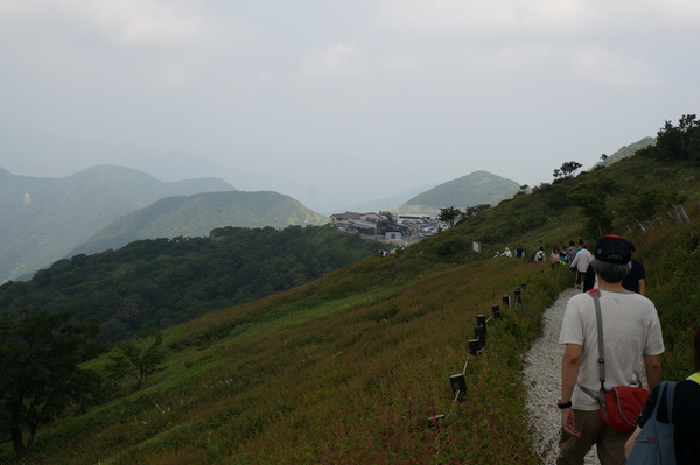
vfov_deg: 29.8
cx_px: 350
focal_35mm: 45
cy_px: 232
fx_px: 874
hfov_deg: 43.6
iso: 100
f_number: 9
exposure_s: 1/160
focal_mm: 30
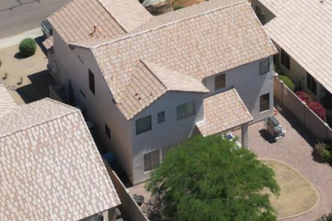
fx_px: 1226
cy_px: -298
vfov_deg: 9.3
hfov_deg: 15.1
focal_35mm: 133
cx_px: 359
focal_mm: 6.72
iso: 120
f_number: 1.7
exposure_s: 1/4000
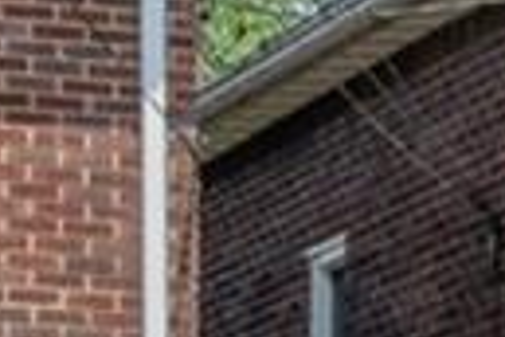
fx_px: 5344
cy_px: 447
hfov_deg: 5.2
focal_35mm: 381
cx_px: 1378
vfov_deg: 3.6
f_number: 8
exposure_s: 1/320
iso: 400
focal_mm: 32
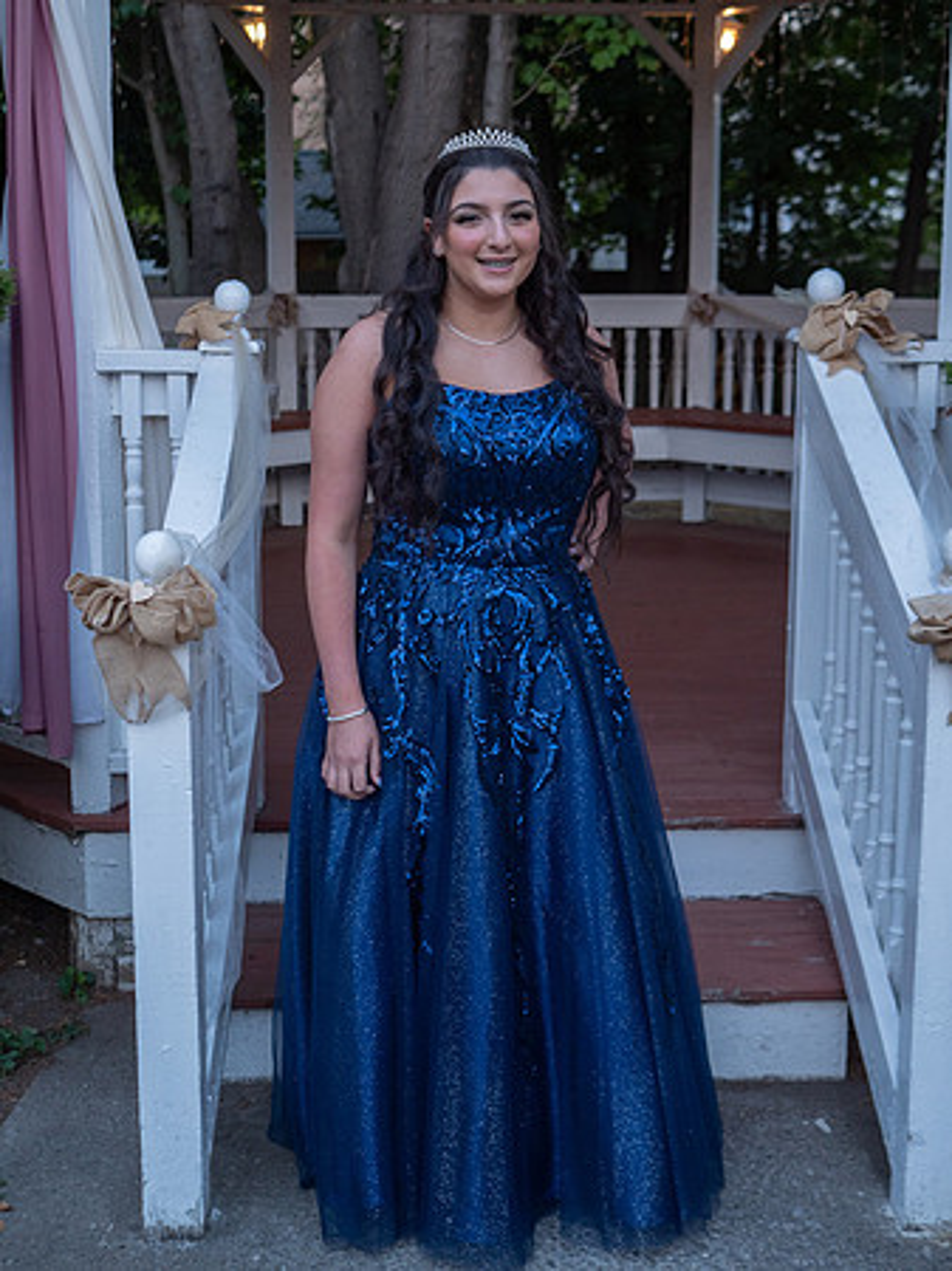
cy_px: 636
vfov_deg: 38.2
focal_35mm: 50
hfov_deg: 29.1
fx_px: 1835
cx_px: 476
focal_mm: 25
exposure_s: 1/640
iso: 640
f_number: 2.8
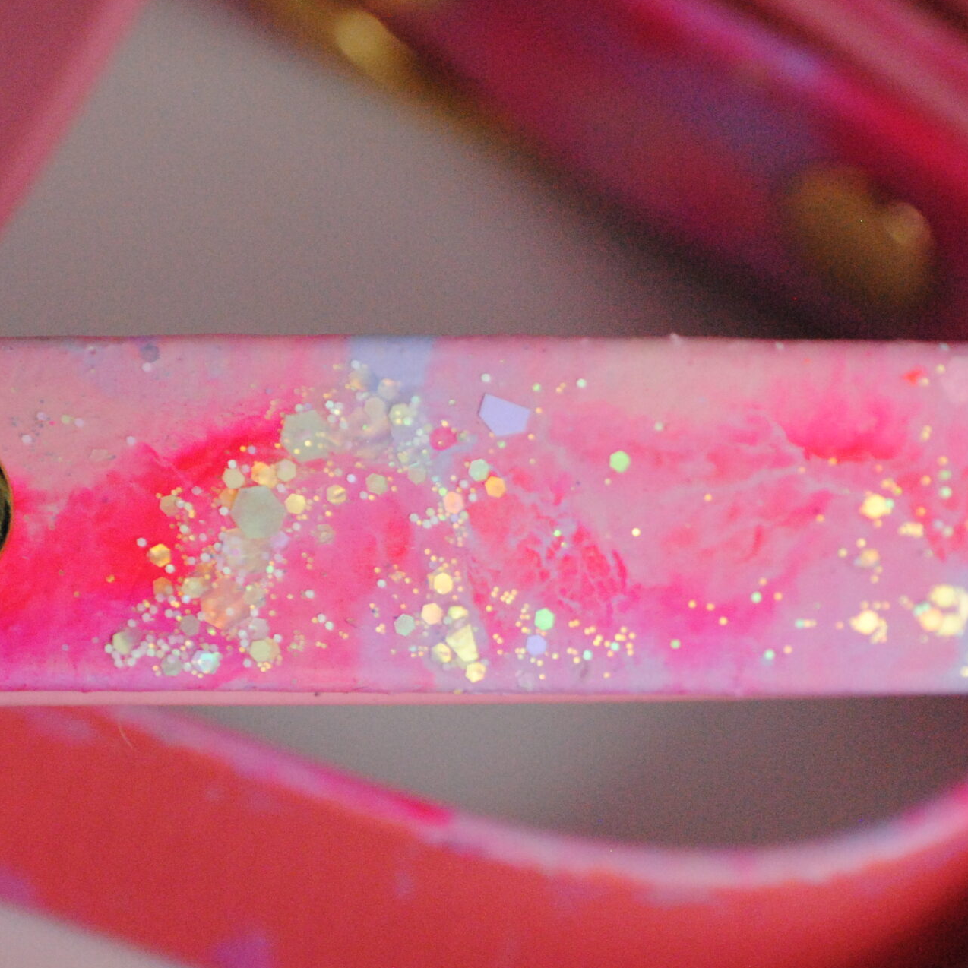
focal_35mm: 513
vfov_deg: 3.4
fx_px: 16230
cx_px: 667
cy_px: 567
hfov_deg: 3.4
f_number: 5.6
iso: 1600
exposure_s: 1/400
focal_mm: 200
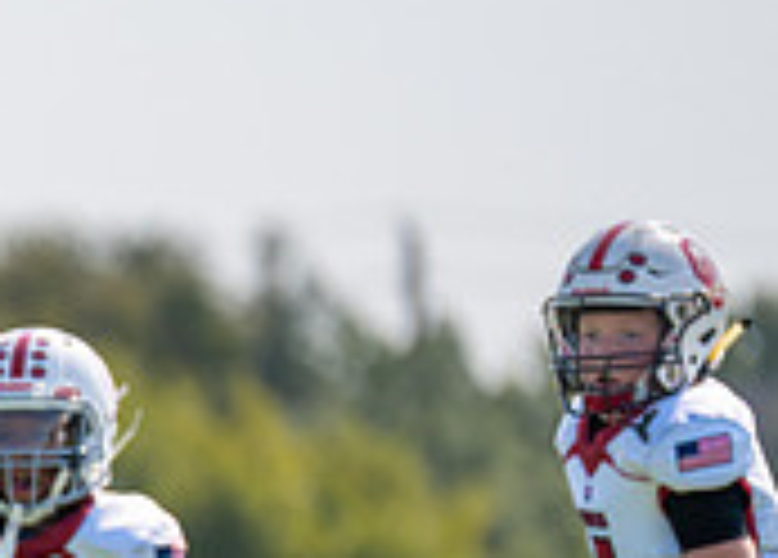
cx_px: -544
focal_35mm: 809
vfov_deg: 1.8
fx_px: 17897
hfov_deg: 2.5
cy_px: 725
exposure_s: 1/2000
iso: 100
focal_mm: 200
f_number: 2.8
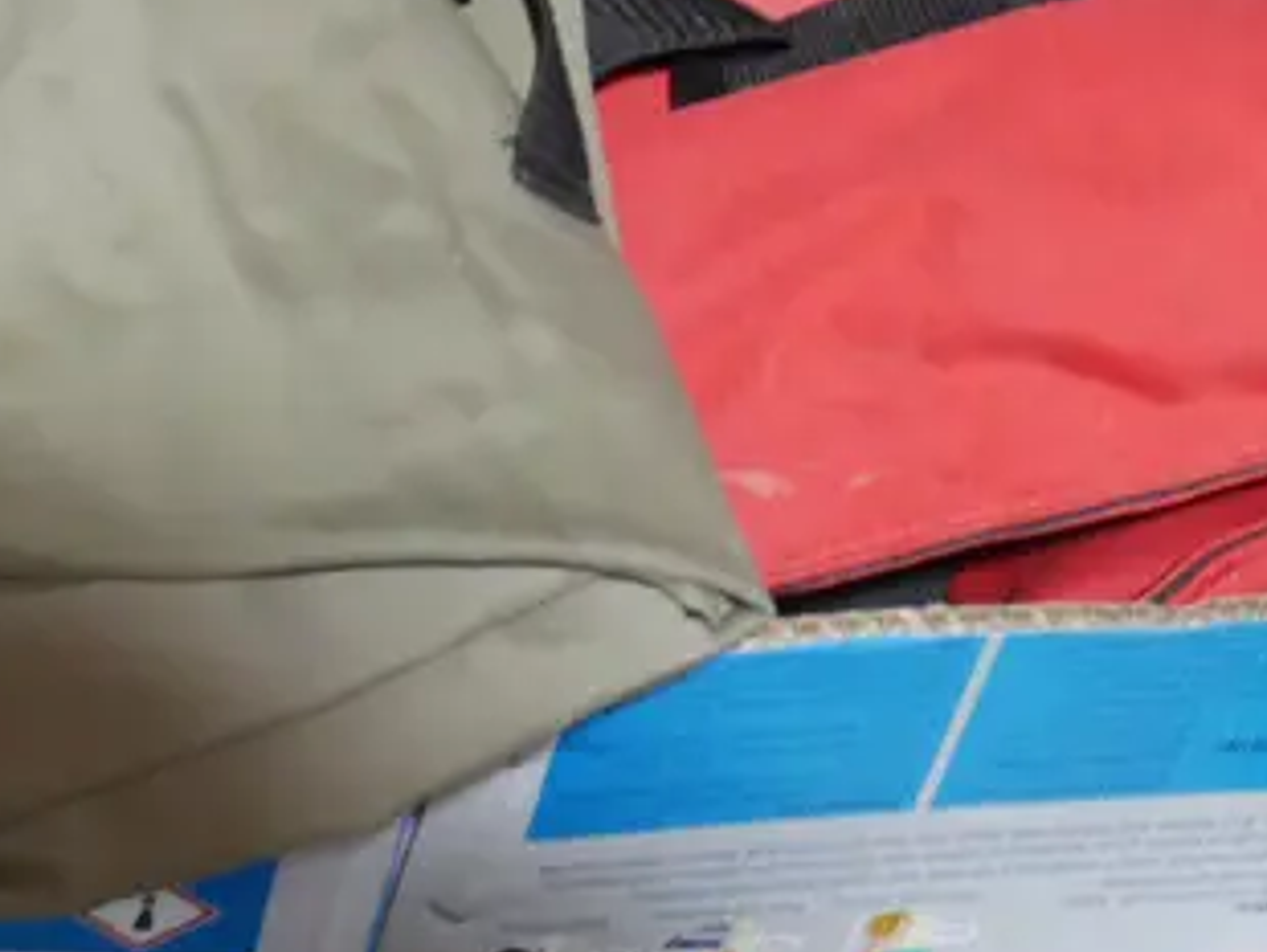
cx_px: 163
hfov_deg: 11.9
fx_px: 6044
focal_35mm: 165
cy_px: -163
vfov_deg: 8.9
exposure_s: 1/60
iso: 1600
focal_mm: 25
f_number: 5.3
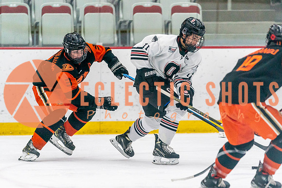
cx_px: 143
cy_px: 111
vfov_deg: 4.3
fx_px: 2479
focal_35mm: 316
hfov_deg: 6.5
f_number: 2.8
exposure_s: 1/1250
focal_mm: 200
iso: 3200
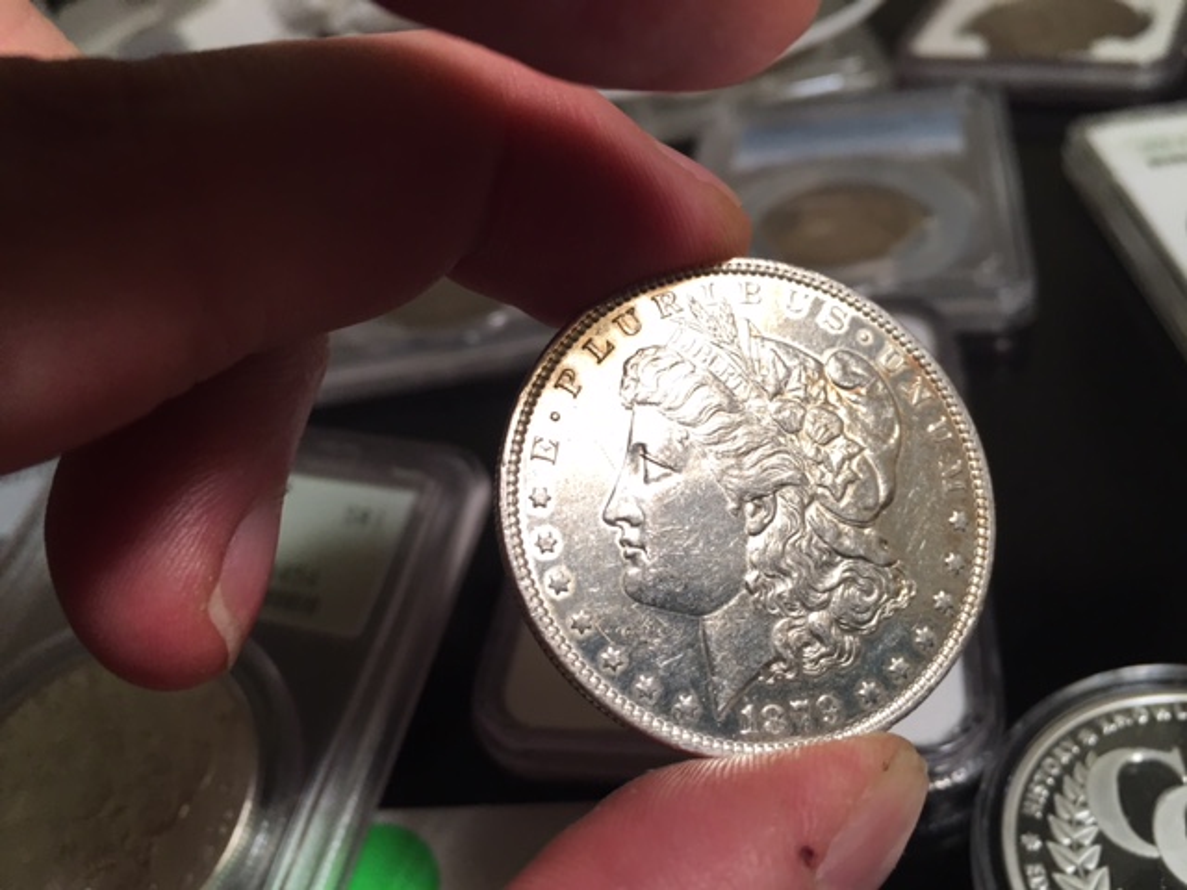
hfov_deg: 61.7
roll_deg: +13.5
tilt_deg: -39.1
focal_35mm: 29
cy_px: 445
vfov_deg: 48.2
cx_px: 594
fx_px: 994
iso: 32
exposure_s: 1/30
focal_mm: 4.15
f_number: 2.2
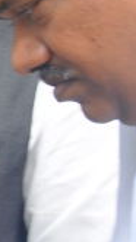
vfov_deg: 7.4
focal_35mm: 291
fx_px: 1871
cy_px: 66
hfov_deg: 3.8
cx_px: -528
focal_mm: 30
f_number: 8
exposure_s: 1/80
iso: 250
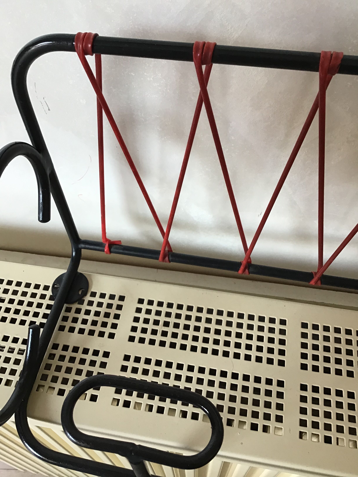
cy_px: 238
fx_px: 427
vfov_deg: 58.4
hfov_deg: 45.4
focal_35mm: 31
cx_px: 179
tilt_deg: -53.6
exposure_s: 1/33
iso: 80
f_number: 2.4
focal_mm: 3.3
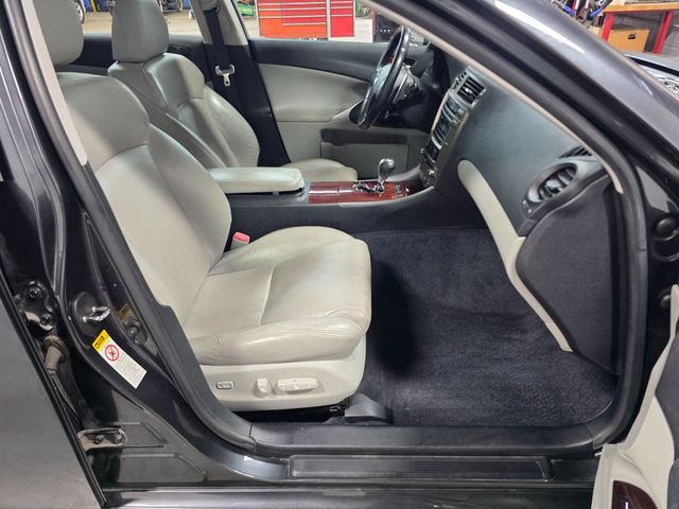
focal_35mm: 23
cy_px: 254
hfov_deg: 73.9
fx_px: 451
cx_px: 340
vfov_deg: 58.9
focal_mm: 6.3
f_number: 1.7
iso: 500
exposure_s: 1/120
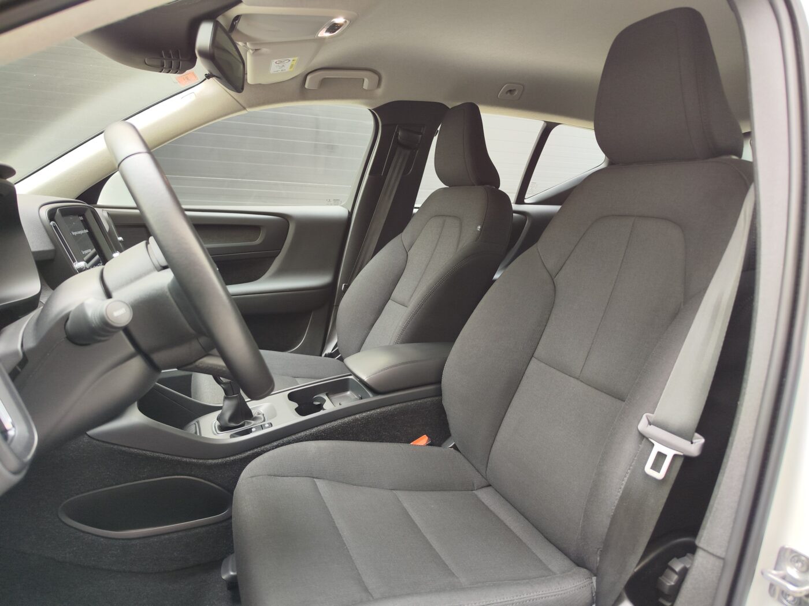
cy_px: 303
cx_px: 404
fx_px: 538
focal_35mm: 23
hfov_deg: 73.9
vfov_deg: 58.9
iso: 365
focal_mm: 7.01
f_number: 1.69
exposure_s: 1/88.9
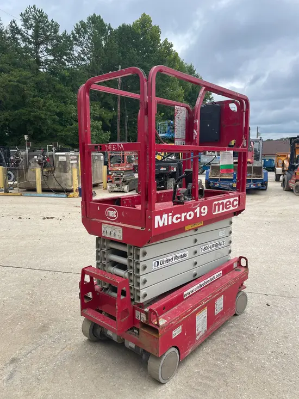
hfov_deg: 53.1
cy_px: 200
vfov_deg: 67.3
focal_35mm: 26
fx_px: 299
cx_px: 150
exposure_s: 1/1770
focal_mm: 4.2
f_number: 1.6
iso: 32
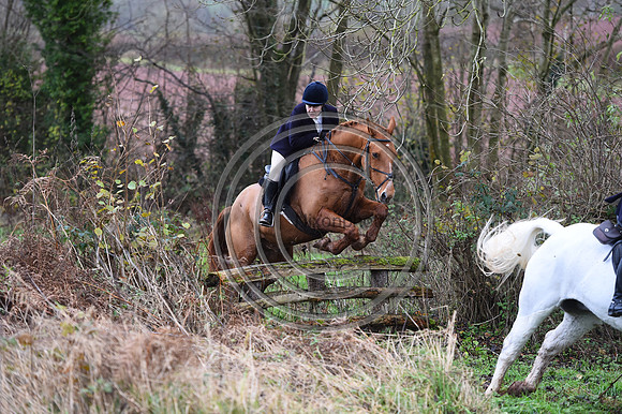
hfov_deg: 14.7
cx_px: 311
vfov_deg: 9.8
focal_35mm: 140
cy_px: 207
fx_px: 2417
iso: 1100
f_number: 3.5
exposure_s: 1/1000
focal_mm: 140
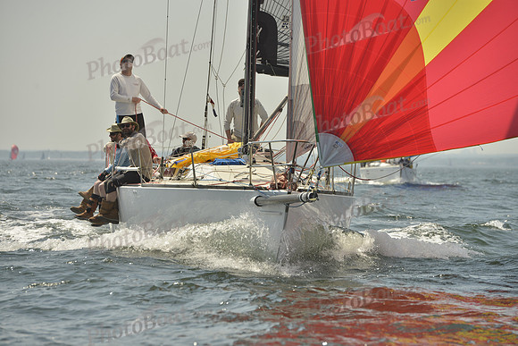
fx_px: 2734
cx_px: 259
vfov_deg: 7.2
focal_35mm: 190
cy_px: 173
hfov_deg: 10.8
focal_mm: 190
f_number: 8
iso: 200
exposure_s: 1/1250
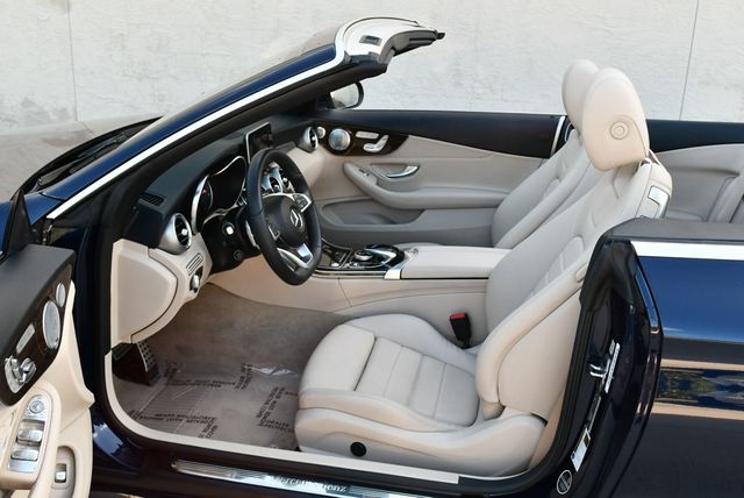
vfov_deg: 36.9
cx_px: 372
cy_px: 249
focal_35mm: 36
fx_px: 745
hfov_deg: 53.1
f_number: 5
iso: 400
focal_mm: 18
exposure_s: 1/250
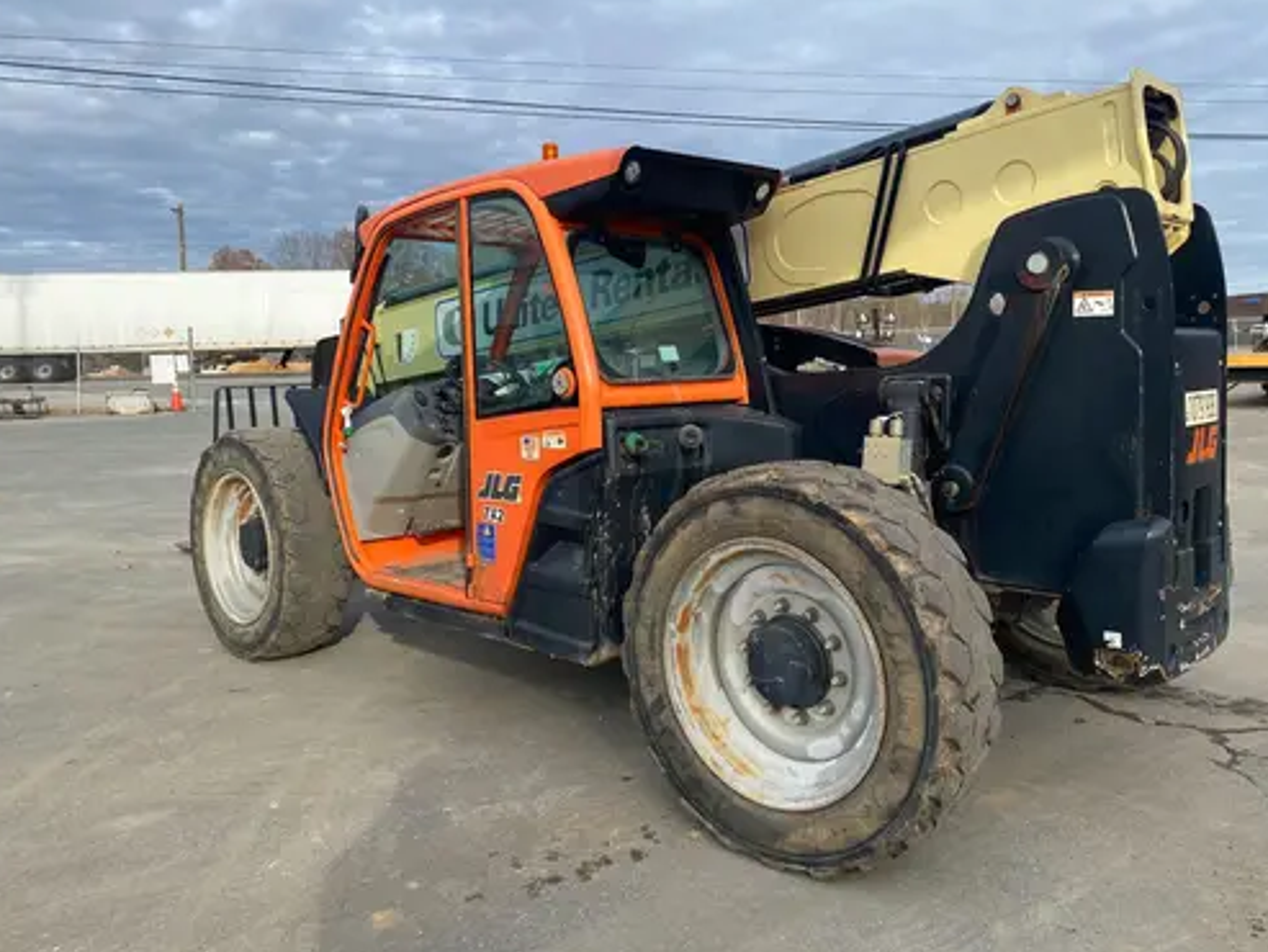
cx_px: 689
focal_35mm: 29
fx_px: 1063
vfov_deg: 48.2
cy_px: 423
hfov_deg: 61.5
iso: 32
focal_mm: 4.25
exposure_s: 1/1287
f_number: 1.8
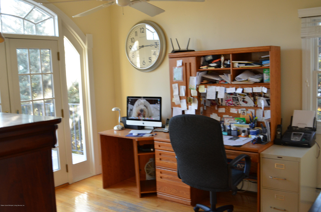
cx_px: 160
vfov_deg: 36.7
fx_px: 320
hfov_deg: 53.2
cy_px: 106
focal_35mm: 36
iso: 640
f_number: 4
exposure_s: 1/60
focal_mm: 24
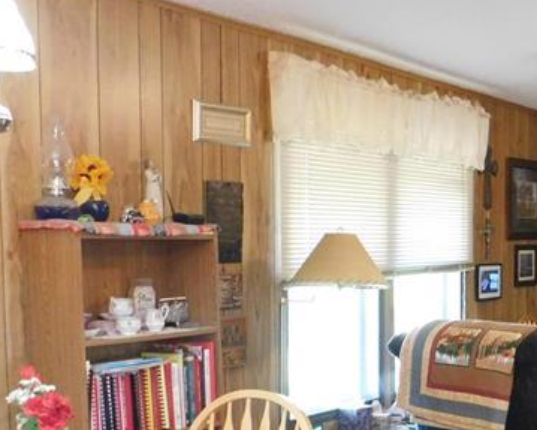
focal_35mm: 64
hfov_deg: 26.8
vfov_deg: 23.5
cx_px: 616
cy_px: 346
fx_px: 1017
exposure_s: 1/10
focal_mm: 4
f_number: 3
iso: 400
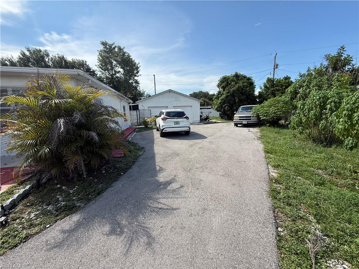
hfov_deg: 102.1
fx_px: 145
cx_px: 180
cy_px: 134
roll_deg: +2.0
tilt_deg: -8.4
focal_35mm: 14
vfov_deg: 85.7
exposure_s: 1/1368
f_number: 2.2
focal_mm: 2.22
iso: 50
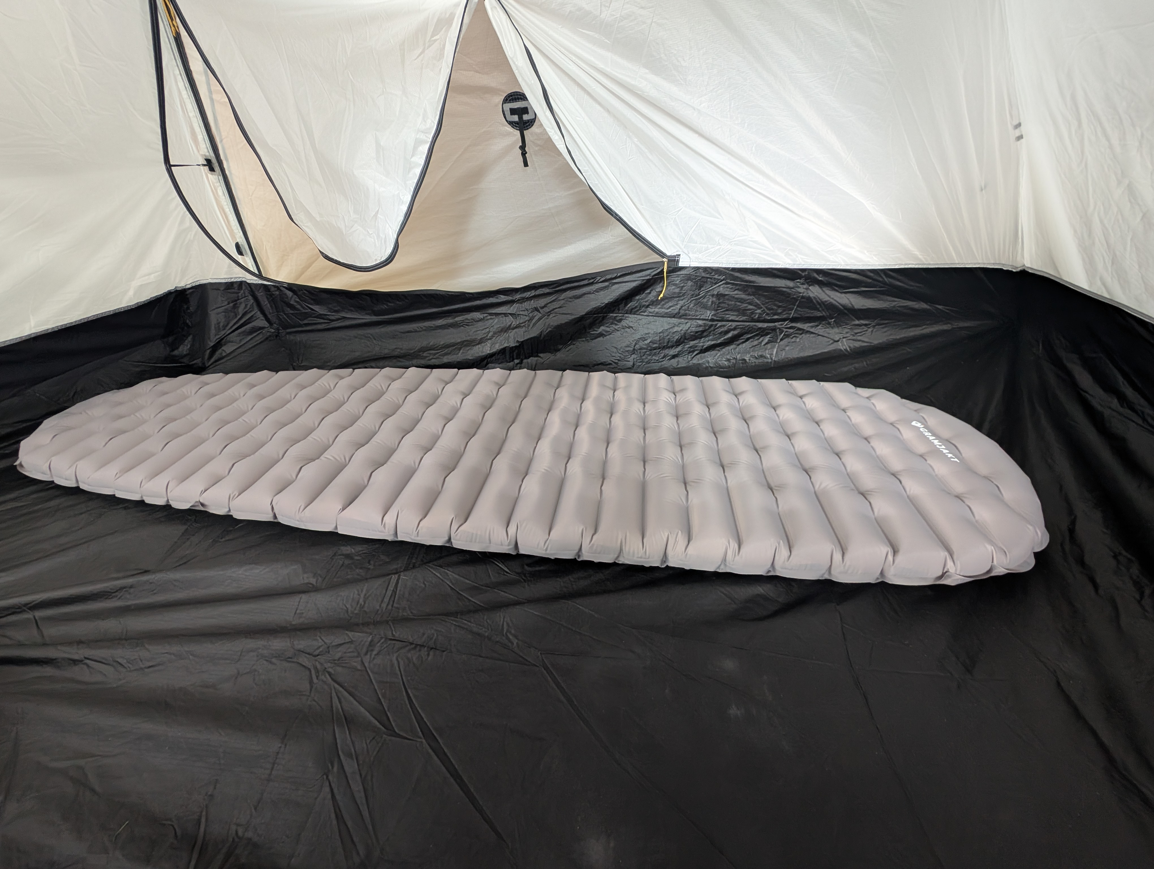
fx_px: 401
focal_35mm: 12
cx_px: 577
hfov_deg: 110.5
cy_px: 434
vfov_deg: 94.6
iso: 290
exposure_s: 1/24
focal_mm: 2.23
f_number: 1.95
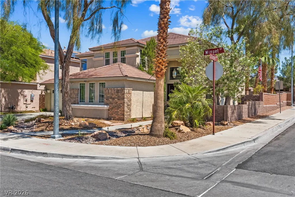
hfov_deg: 60.3
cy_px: 98
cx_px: 148
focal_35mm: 31
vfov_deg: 42.3
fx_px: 254
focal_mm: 21
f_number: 8
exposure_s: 1/8000
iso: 400
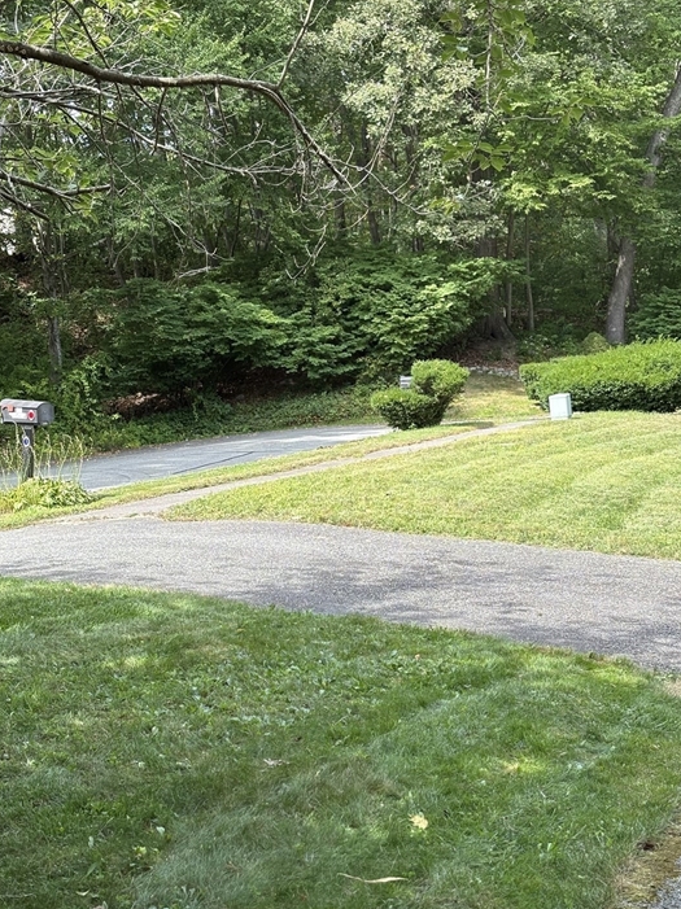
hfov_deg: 25.6
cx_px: 346
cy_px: 485
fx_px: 1497
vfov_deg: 33.8
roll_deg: +4.6
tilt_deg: -3.8
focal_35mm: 57
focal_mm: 5.96
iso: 32
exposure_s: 1/350
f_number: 1.6
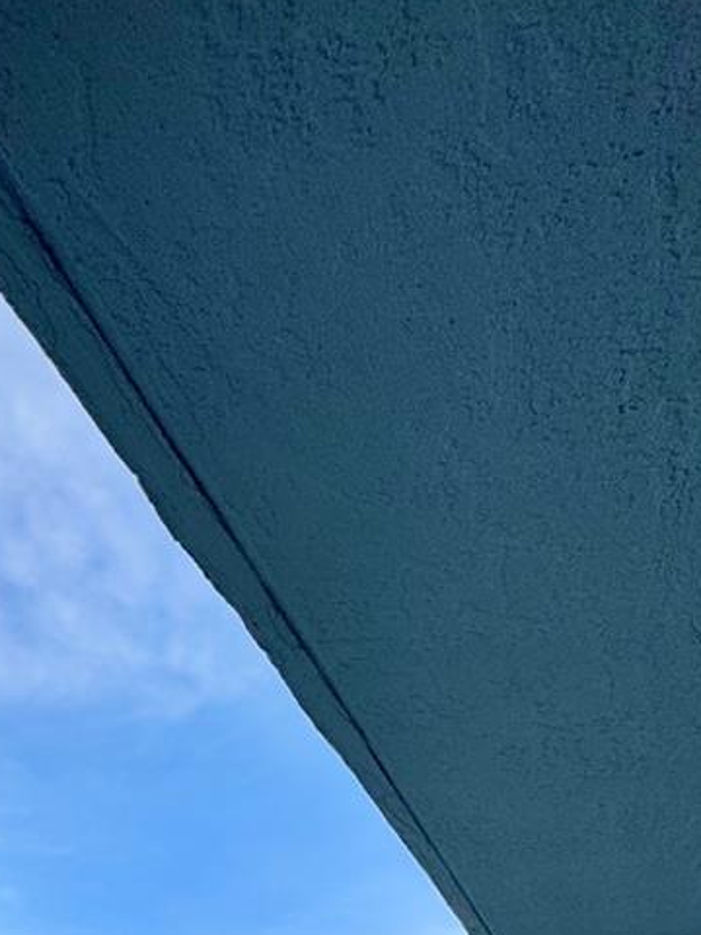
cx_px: 105
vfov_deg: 38.9
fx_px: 945
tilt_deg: +4.2
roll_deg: -1.4
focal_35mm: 35
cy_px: 1116
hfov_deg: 38.6
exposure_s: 1/1277
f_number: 2.2
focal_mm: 2.22
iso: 40
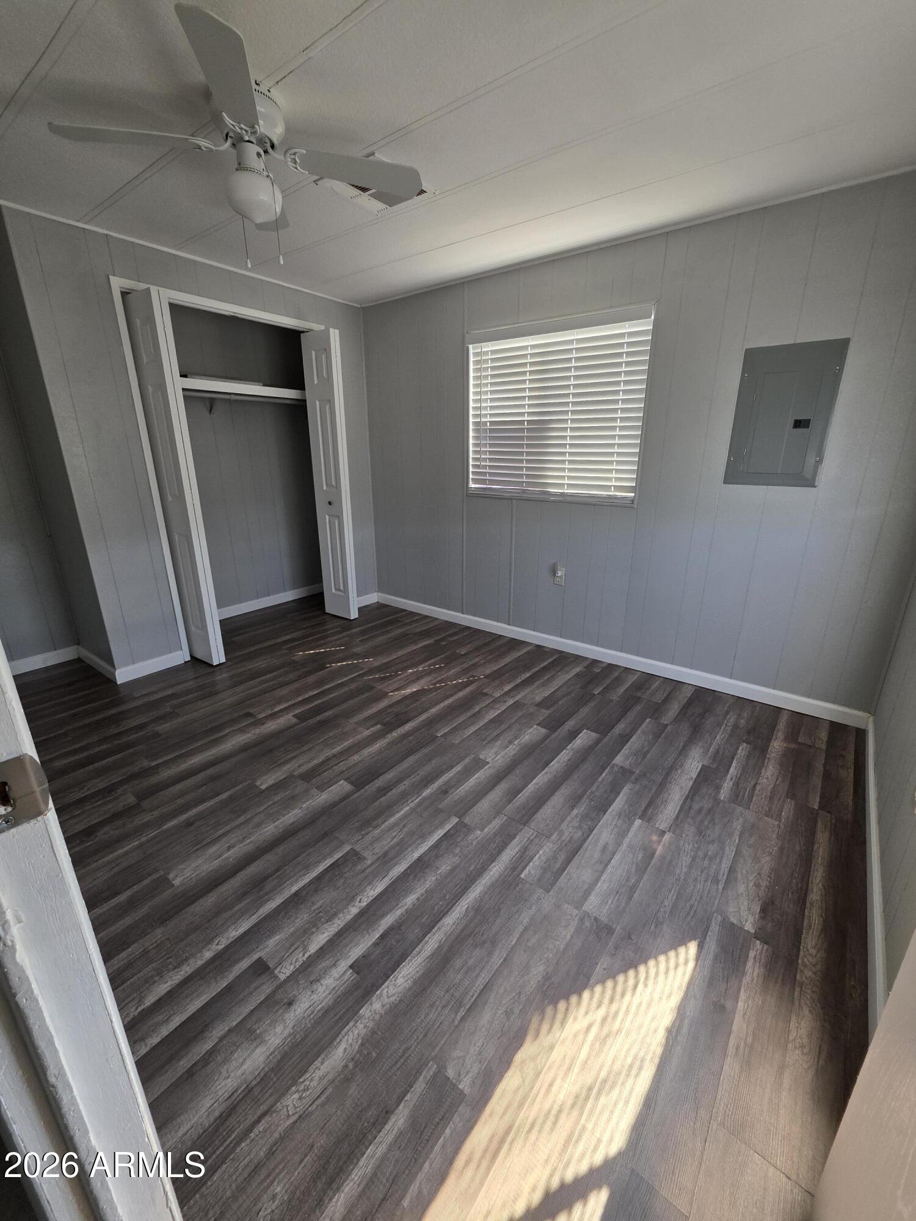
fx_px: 459
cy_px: 610
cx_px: 458
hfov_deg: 89.9
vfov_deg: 106.2
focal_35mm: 13
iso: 100
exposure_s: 1/120
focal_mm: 2.2
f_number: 1.9
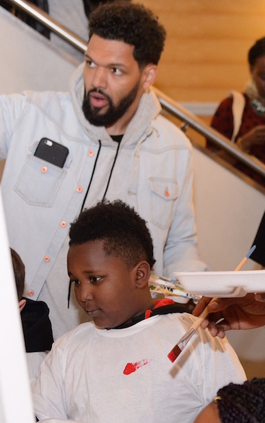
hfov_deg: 18.2
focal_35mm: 71
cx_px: 217
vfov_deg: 28.6
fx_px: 820
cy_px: 309
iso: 2000
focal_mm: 36
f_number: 3.2
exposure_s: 1/160
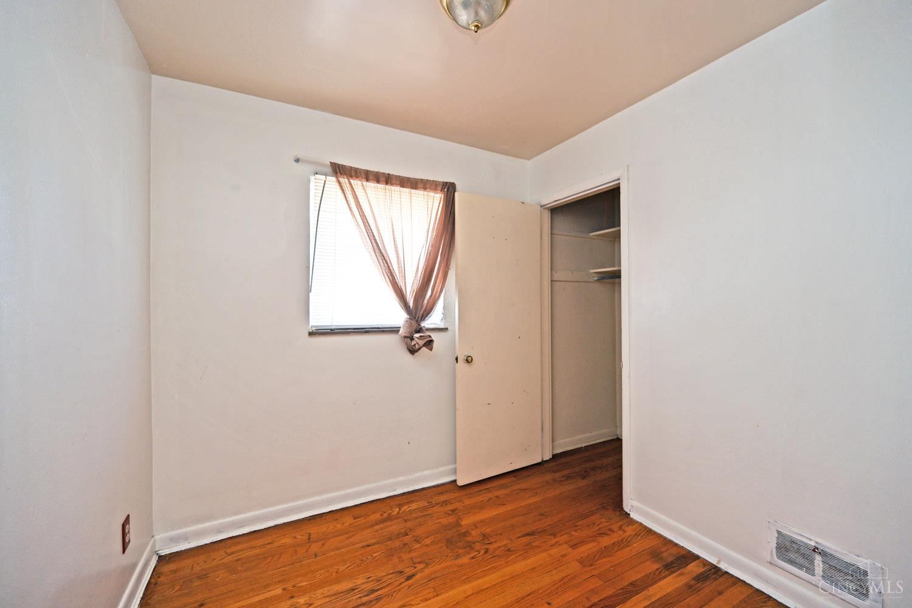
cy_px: 304
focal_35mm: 14
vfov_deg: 81.2
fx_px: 355
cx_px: 456
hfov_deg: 104.3
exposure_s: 1/60
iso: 200
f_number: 4
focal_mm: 14
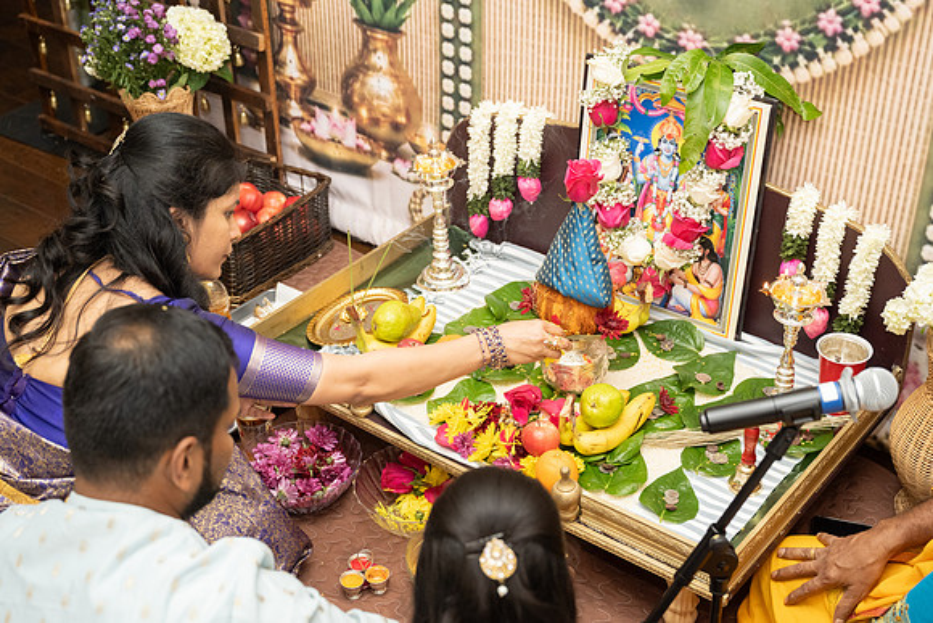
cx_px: 483
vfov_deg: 27.0
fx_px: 1297
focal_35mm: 50
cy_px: 311
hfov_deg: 39.6
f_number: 3.5
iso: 1000
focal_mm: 47
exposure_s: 1/160
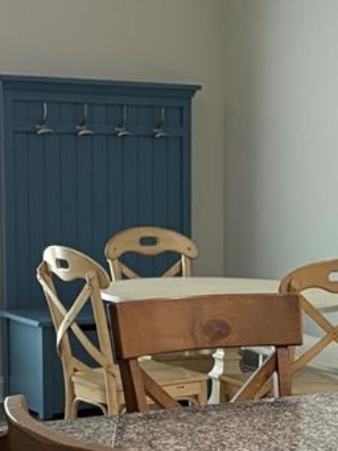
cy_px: 403
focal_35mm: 117
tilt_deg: -10.6
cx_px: 430
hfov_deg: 12.3
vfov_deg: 16.6
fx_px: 1522
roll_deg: -2.3
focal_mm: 5.96
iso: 320
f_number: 1.6
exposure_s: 1/60
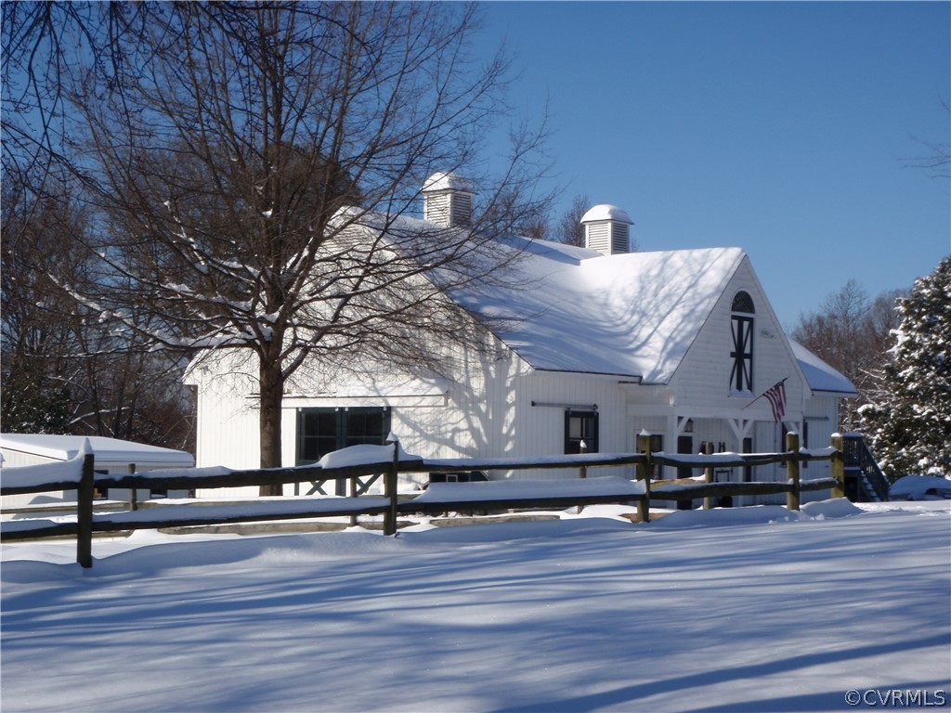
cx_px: 476
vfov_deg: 25.7
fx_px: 1566
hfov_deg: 33.8
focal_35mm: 57
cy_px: 356
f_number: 6.3
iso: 64
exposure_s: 1/320
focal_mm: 10.34
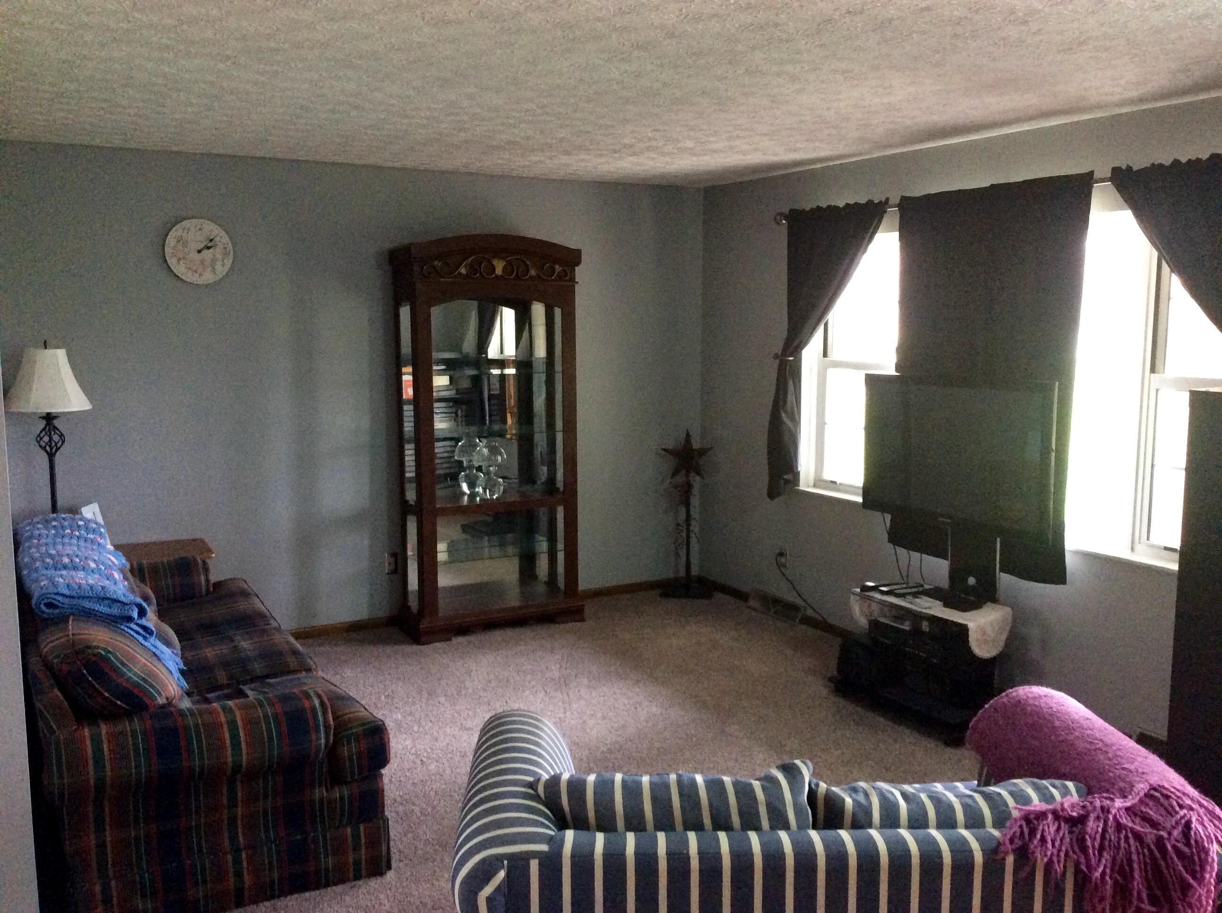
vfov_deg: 44.1
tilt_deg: -7.2
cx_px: 611
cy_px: 456
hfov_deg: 56.9
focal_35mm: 32
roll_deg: +0.3
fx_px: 1128
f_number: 2.4
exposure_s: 1/24
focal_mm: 3.3
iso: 250
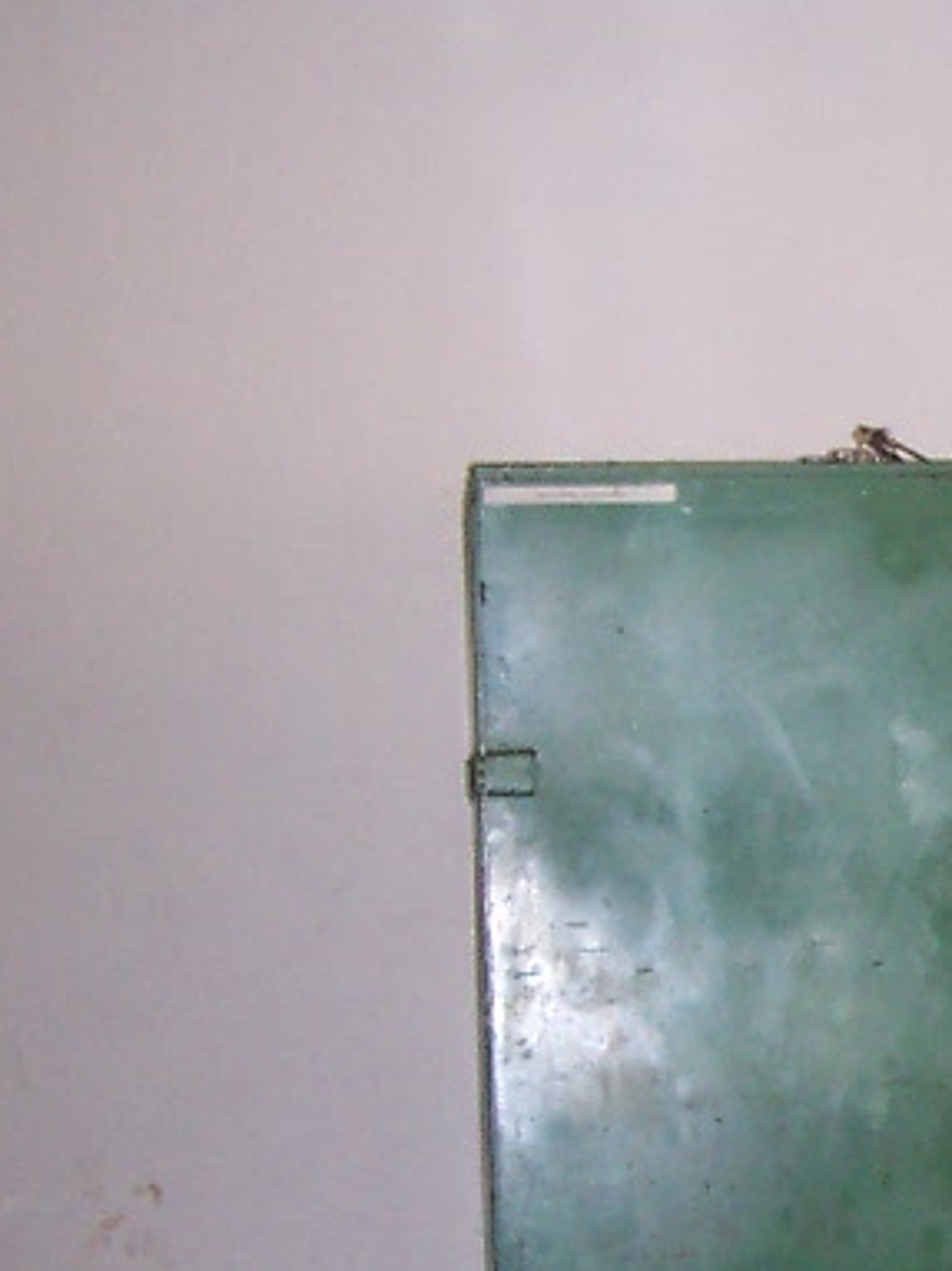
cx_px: 1400
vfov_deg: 16.9
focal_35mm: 116
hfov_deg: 12.2
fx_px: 4256
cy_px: 972
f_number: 2.8
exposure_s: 1/60
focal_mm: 5.6
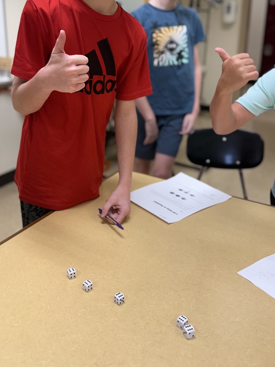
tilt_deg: -14.3
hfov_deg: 40.6
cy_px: 131
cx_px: 117
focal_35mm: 35
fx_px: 371
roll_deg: -1.1
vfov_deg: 51.9
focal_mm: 6.76
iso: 160
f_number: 1.78
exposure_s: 1/120
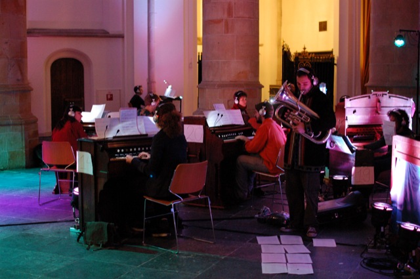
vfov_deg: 25.7
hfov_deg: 37.9
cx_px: 210
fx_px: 612
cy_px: 140
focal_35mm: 52
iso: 1600
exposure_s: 1/20
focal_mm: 35
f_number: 2.2
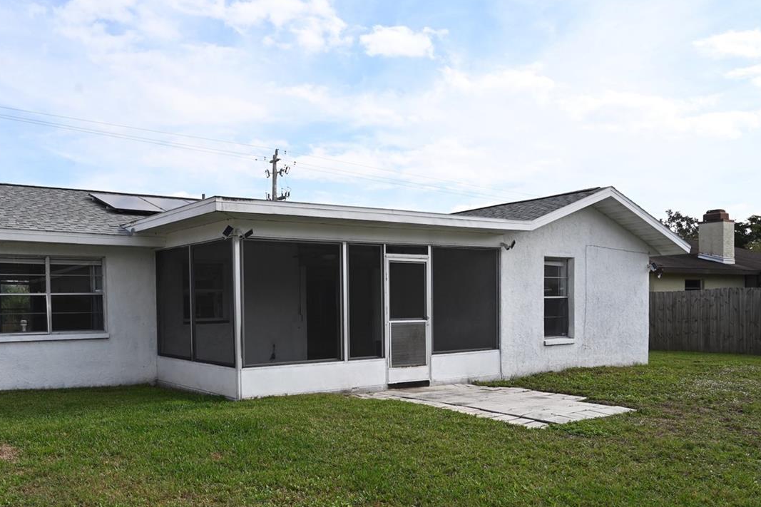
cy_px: 330
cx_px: 263
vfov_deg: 42.2
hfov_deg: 59.5
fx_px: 650
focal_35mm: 31
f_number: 9
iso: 100
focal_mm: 20.5
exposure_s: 1/200
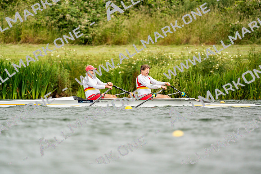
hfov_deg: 3.4
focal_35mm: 600
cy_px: 87
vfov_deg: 2.3
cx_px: 130
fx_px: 4351
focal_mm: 600
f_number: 6.3
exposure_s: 1/2000
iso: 500
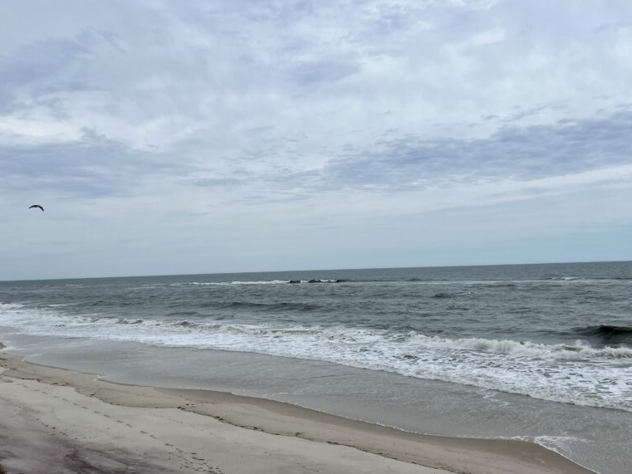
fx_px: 639
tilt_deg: +2.6
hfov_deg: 52.5
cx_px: 283
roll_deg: +2.2
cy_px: 245
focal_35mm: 35
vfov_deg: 40.7
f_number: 1.5
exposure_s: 1/9434
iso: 50
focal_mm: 5.7
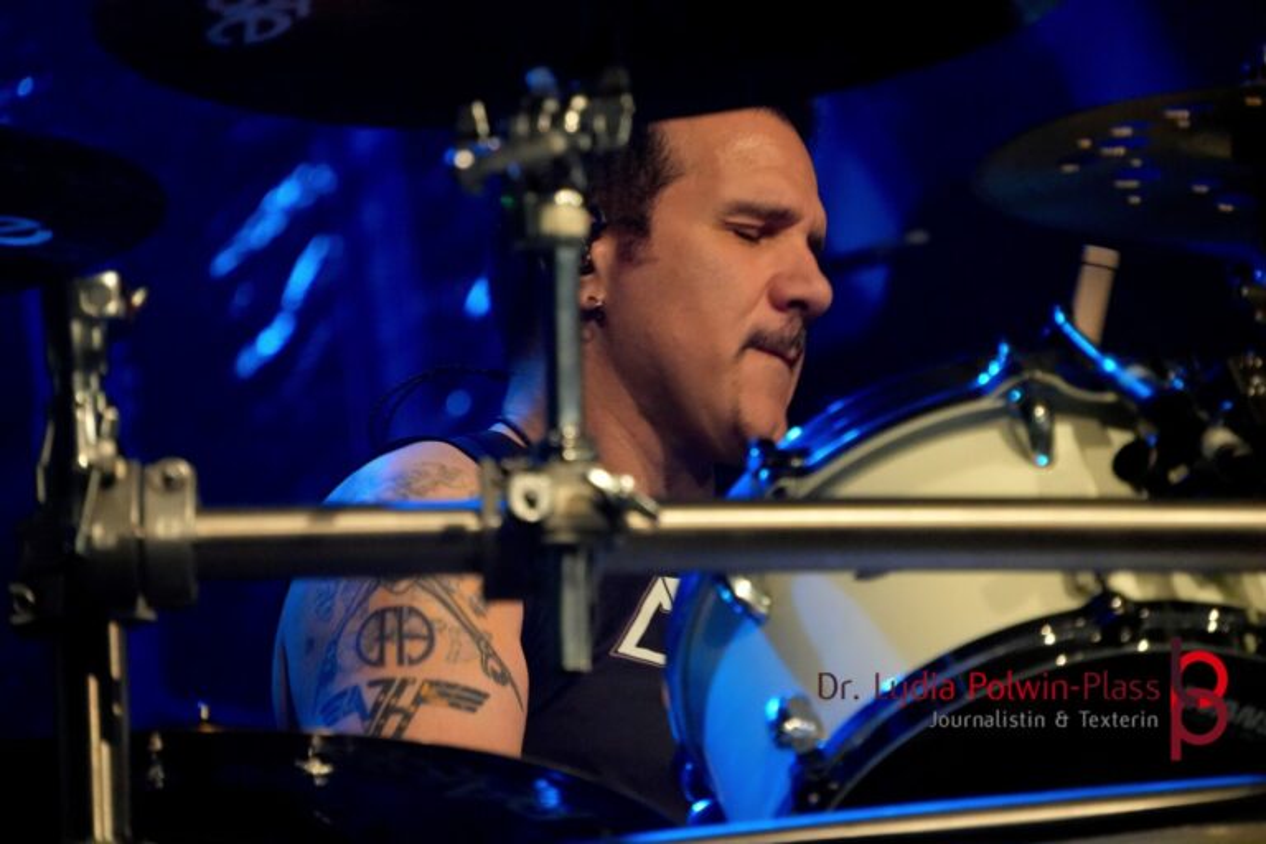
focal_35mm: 314
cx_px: 633
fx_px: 11024
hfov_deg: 6.6
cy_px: 422
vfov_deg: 4.4
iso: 6400
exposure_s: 1/125
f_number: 6.3
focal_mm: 209
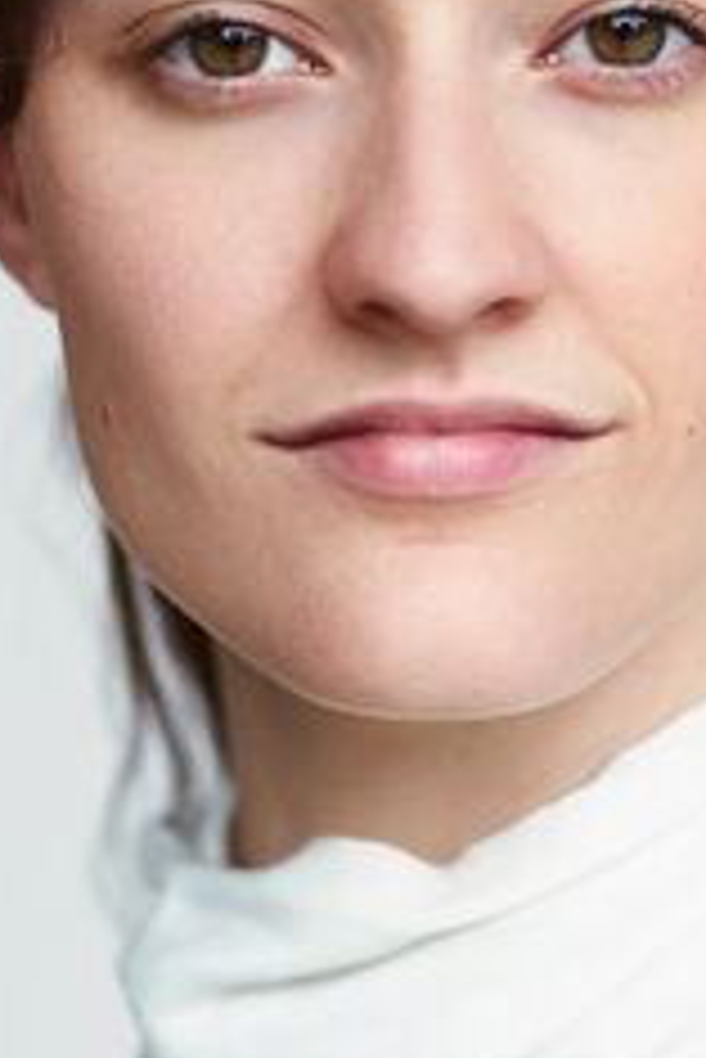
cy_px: 621
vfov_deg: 11.2
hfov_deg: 7.5
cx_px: 580
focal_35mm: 184
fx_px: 5404
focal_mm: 90
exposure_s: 1/1250
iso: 1600
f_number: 4
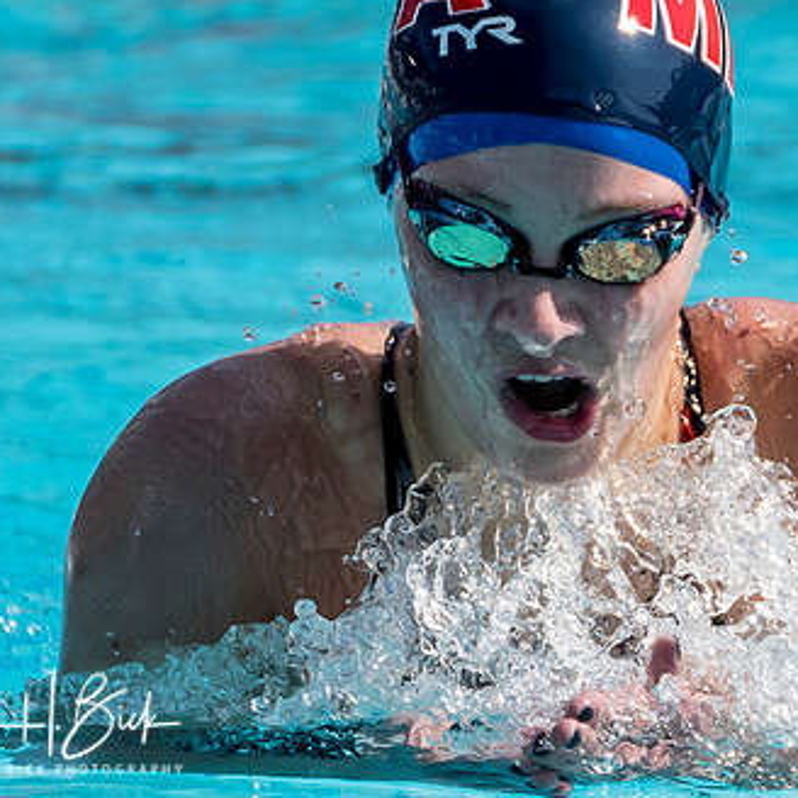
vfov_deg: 1.0
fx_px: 45147
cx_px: 520
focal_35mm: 1731
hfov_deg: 1.0
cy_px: 383
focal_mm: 280
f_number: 5.6
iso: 250
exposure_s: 1/1250
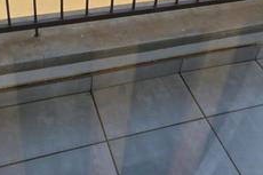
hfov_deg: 41.9
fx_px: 343
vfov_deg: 26.3
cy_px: -19
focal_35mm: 47
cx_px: 118
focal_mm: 2.2
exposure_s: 1/1311
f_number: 1.9
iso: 32
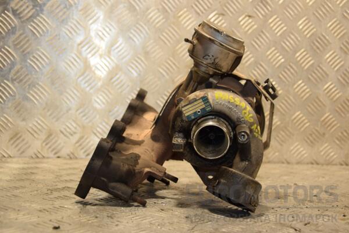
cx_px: 174
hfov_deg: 33.4
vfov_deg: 22.6
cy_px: 116
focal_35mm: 60
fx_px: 582
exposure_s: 1/200
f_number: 4.8
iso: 800
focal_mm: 40
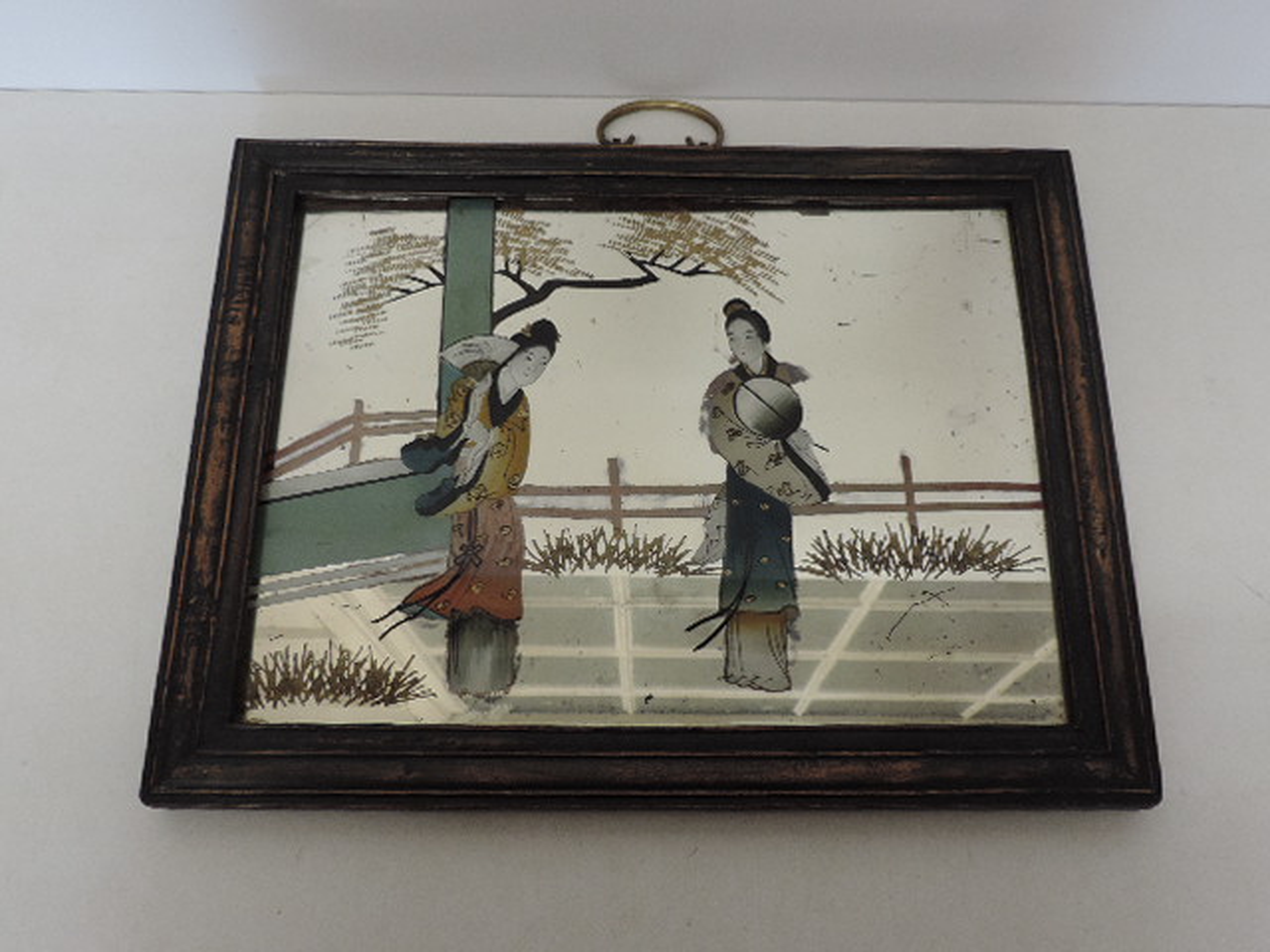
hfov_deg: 55.4
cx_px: 635
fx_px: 1211
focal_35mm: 33
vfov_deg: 42.9
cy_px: 476
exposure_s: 1/30
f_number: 3.2
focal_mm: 5.8
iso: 400
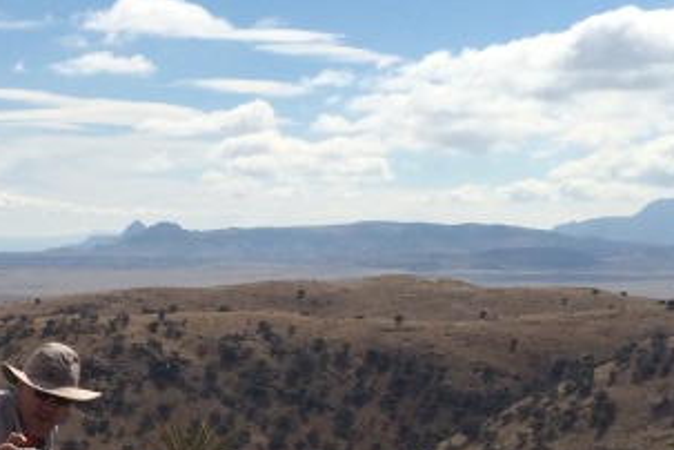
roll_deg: +1.2
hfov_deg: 19.5
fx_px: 1910
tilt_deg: -5.6
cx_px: 24
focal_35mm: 102
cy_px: 408
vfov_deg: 13.3
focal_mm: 4.15
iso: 32
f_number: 2.2
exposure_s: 1/5128
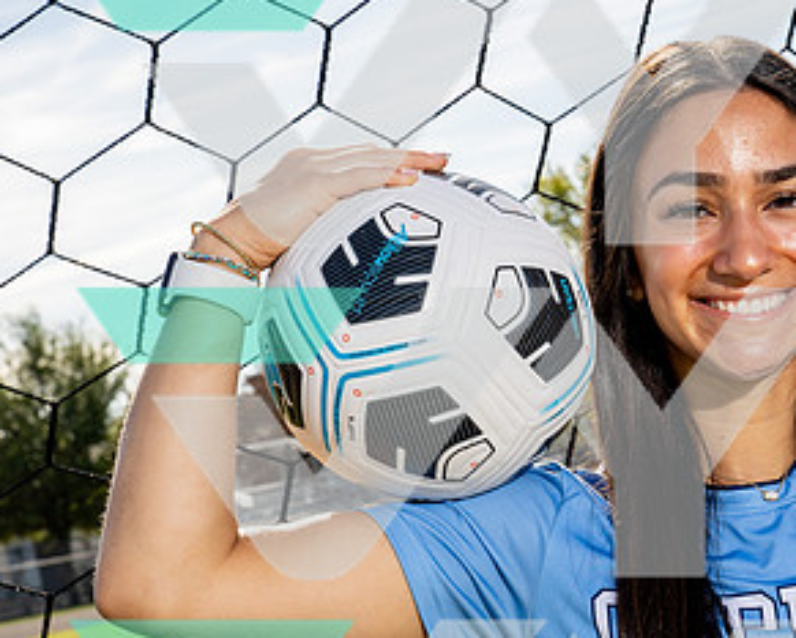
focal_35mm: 118
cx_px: 774
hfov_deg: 16.0
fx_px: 2781
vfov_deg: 13.1
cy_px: 434
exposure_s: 1/250
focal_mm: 63
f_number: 11
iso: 200
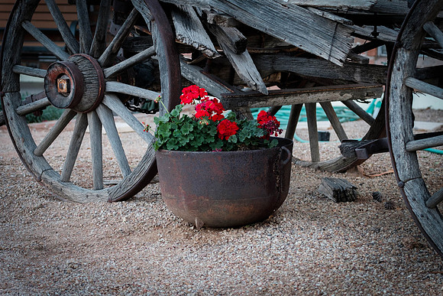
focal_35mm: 150
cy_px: 148
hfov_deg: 13.7
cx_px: 222
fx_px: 1846
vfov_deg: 9.2
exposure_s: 1/100
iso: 800
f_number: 4.5
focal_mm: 100
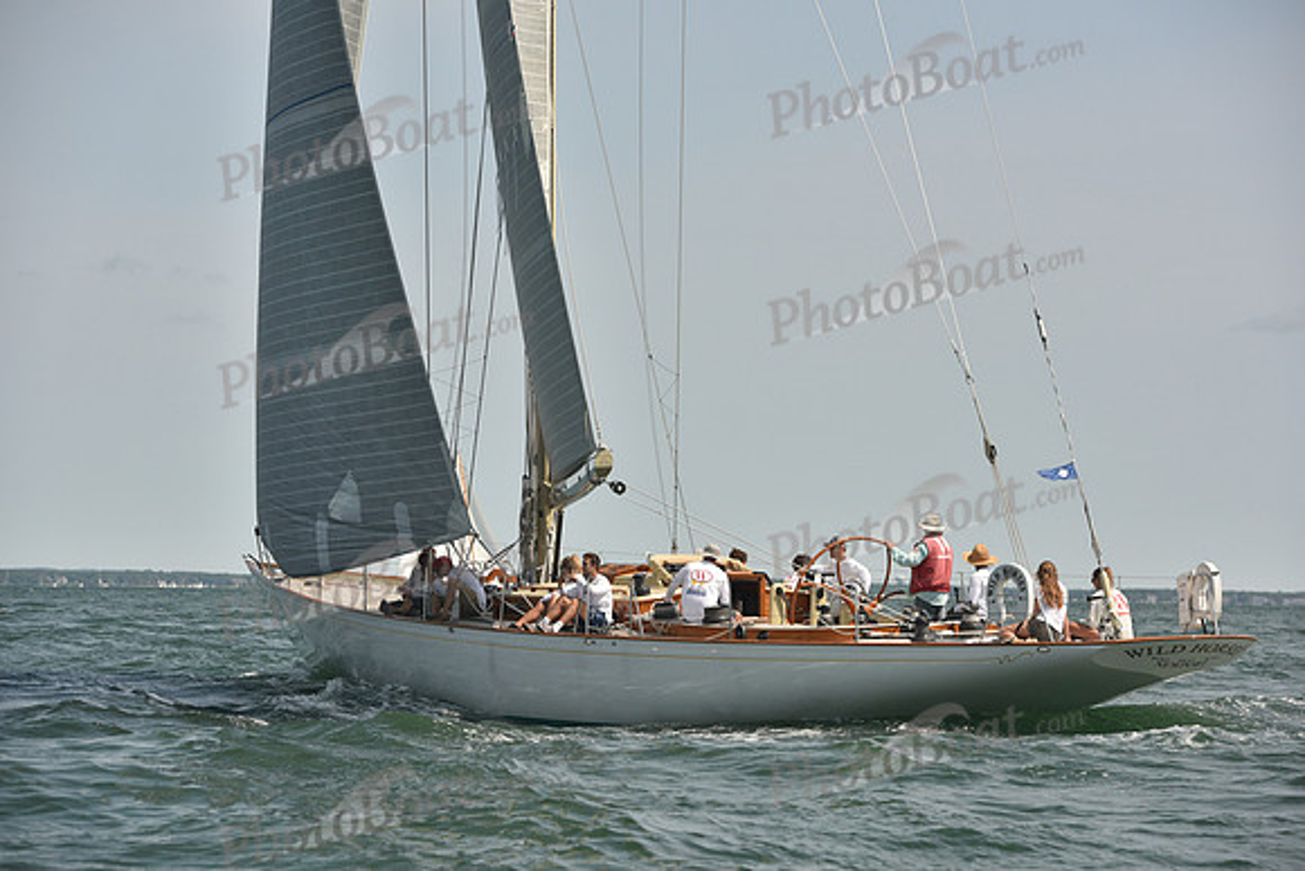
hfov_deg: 17.6
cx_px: 652
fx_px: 4206
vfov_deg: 11.8
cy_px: 436
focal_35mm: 116
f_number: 6.3
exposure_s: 1/1250
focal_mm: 116
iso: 320
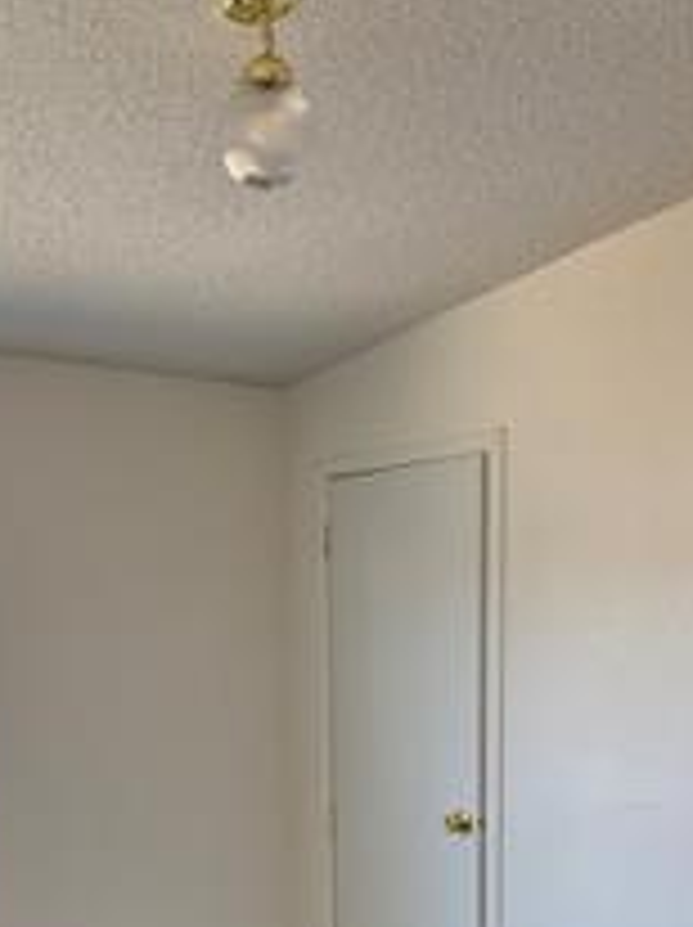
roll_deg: +1.3
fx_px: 1498
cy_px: 994
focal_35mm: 56
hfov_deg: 25.9
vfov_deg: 31.0
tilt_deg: -12.9
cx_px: 248
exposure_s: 1/121
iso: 100
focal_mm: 6.76
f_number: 1.78
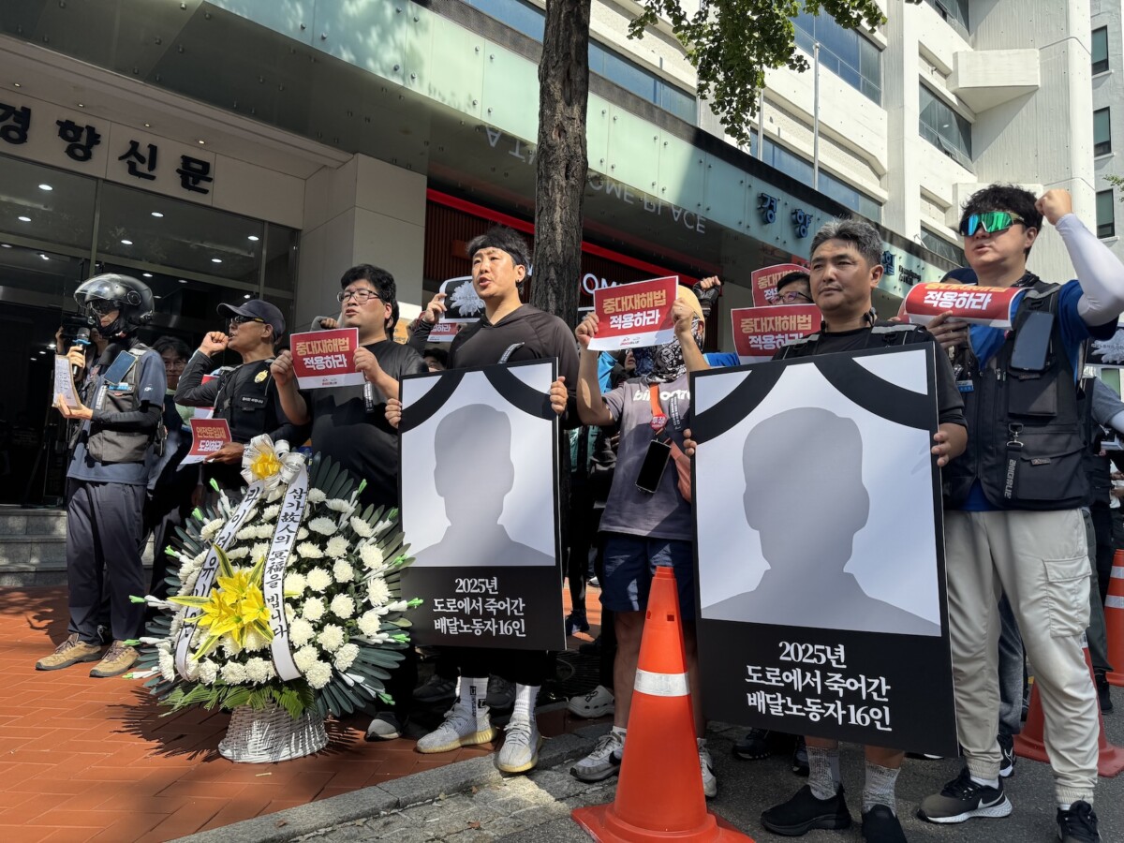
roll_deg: -1.6
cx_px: 562
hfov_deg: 71.6
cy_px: 422
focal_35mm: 24
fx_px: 779
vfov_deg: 56.8
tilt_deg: +5.2
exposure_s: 1/2604
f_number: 1.78
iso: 80
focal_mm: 6.76
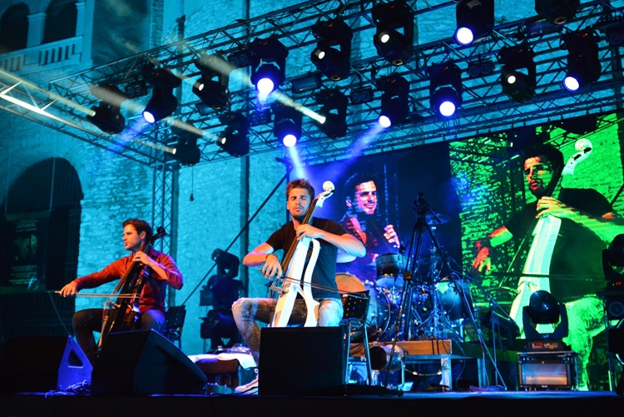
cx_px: 290
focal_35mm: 42
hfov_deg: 46.3
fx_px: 728
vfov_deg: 31.9
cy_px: 223
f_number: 4
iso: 4000
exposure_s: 1/160
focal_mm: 35
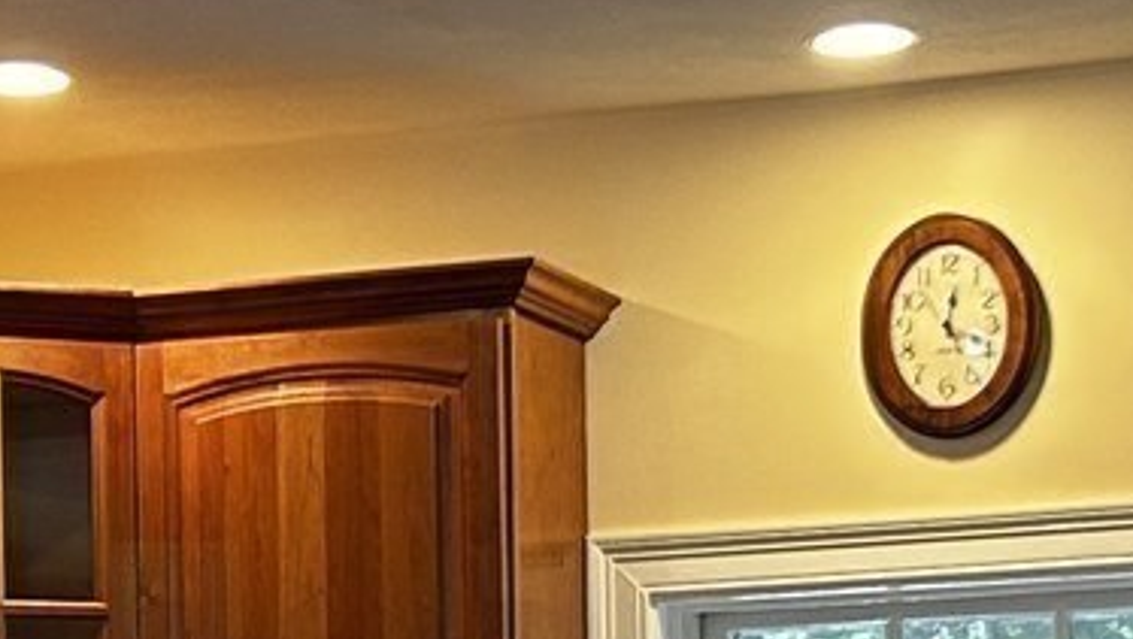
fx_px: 4660
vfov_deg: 7.7
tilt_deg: +2.0
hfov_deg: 13.9
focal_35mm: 155
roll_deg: +0.7
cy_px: 878
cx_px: 476
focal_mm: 5.7
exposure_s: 1/60
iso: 125
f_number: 1.5
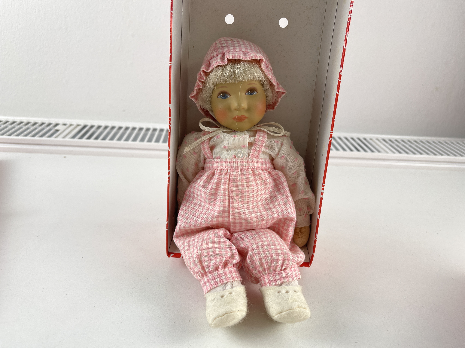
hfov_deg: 69.4
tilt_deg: -25.6
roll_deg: -4.8
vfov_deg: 54.9
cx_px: 232
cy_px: 174
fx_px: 336
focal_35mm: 25
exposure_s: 1/106
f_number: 1.6
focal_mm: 5.1
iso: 32
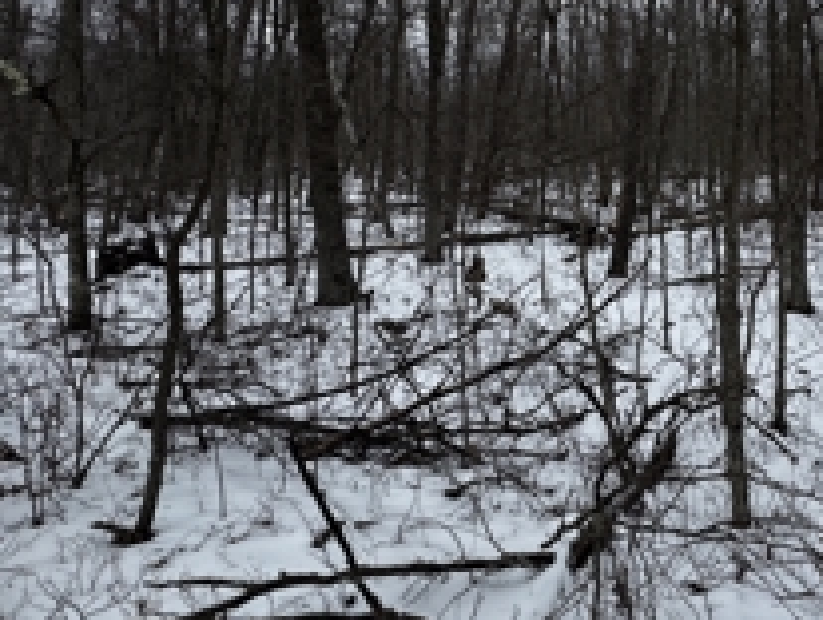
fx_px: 643
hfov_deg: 59.6
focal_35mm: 27
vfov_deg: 47.2
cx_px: 668
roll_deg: +0.8
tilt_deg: +4.6
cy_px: 83
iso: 40
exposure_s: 1/286
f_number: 2.2
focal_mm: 2.22
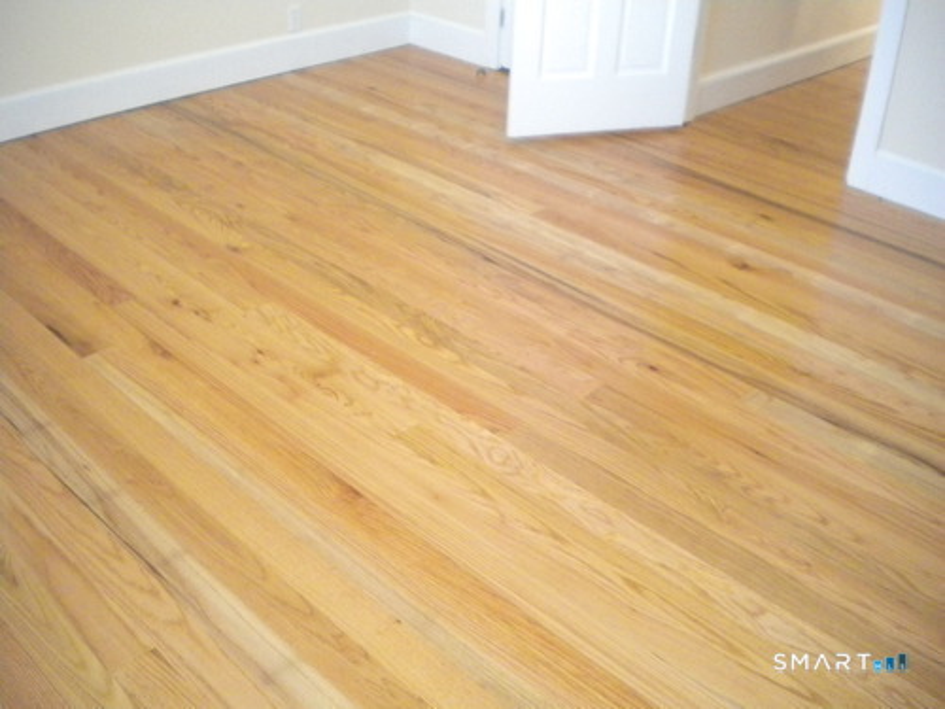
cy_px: 354
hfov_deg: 52.6
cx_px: 472
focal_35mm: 35
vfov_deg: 40.7
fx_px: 955
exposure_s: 1/57.5
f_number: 3.1
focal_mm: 6.3
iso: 800
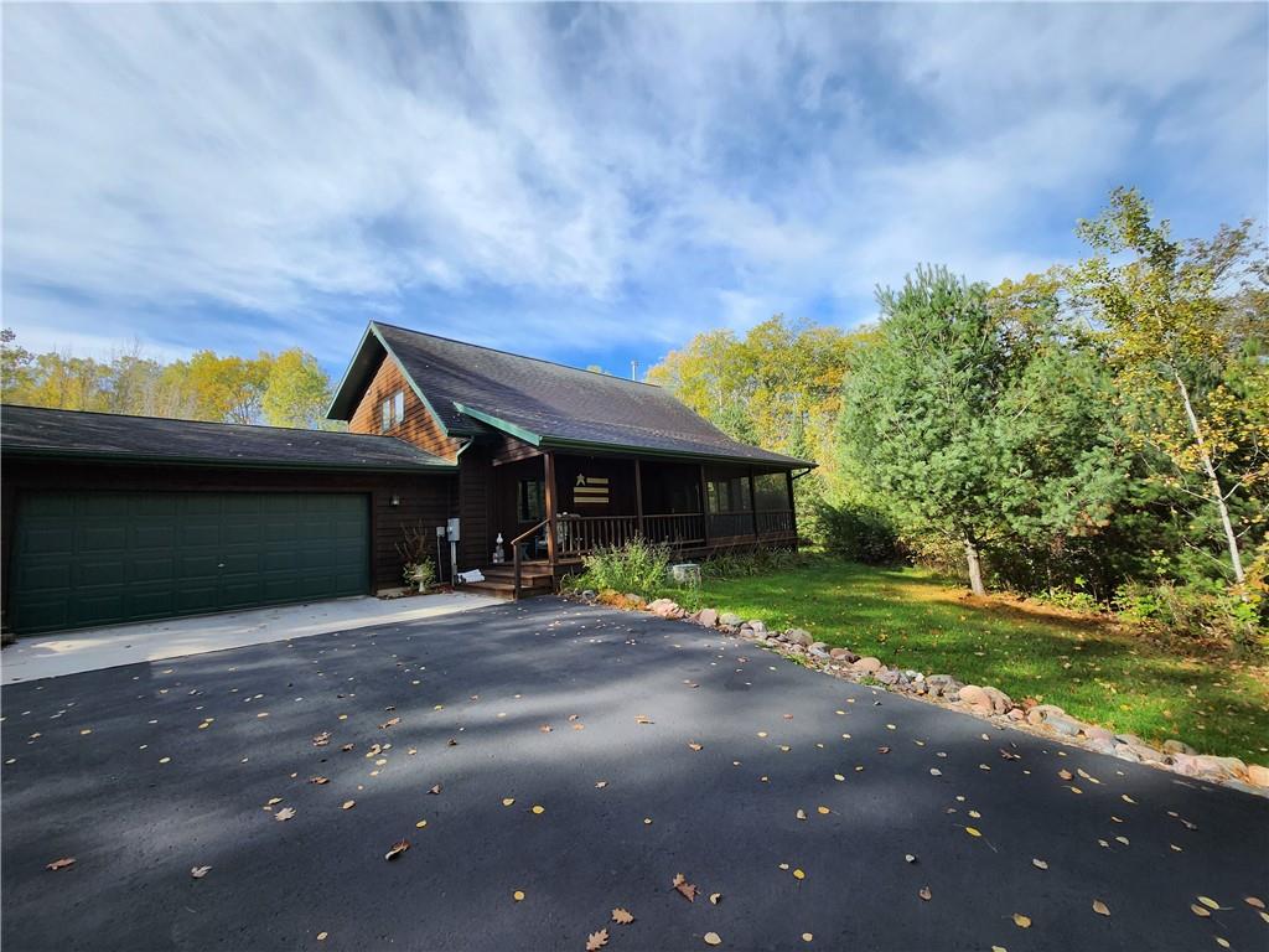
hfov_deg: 106.2
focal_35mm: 13
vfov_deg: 89.9
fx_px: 477
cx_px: 634
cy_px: 476
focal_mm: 1.7
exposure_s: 1/515
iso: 32
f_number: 2.2
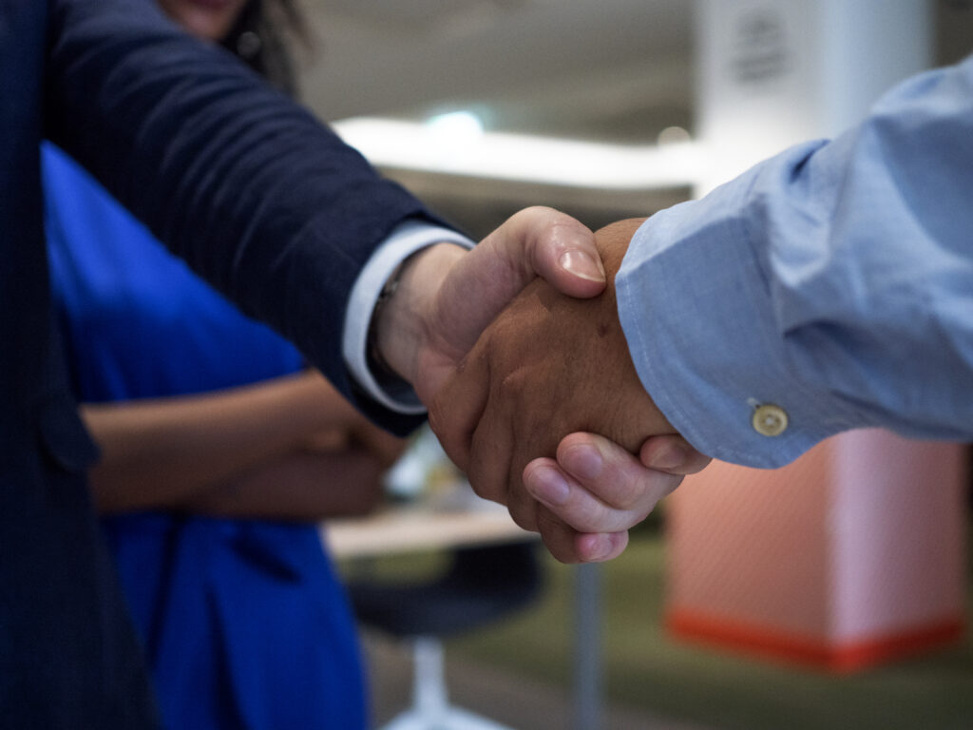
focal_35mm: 50
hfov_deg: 38.2
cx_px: 486
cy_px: 365
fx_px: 1405
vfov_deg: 29.1
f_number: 2
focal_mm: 25
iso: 800
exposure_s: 1/400
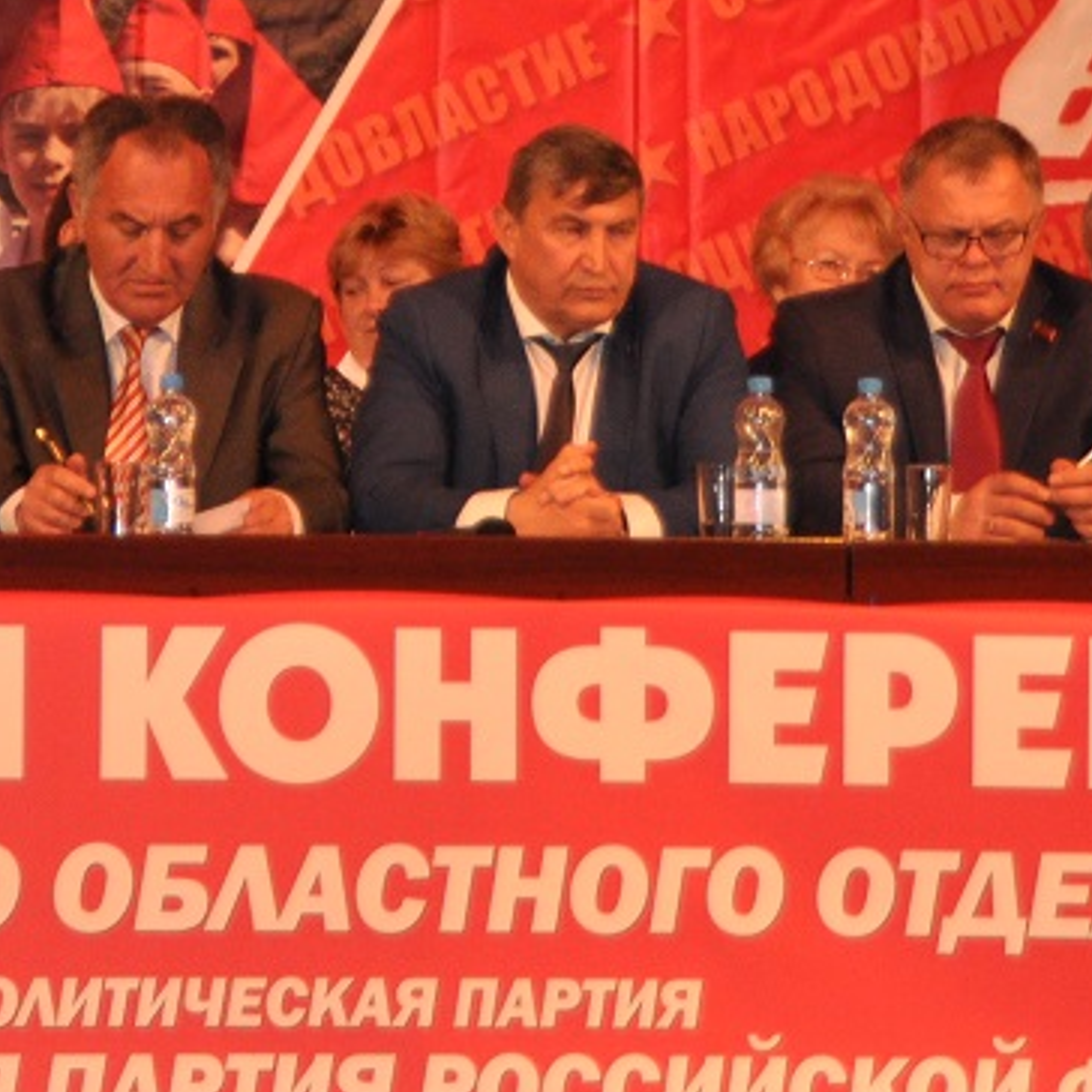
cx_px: 284
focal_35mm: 338
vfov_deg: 5.2
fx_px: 12045
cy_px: -16
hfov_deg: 5.2
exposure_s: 1/60
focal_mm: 75
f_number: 5
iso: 800
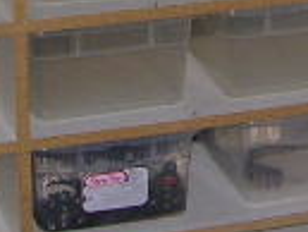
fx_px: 1683
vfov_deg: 7.6
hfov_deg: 10.3
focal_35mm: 189
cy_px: -210
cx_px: 329
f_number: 2.8
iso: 53
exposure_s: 1/60.1
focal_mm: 5.8
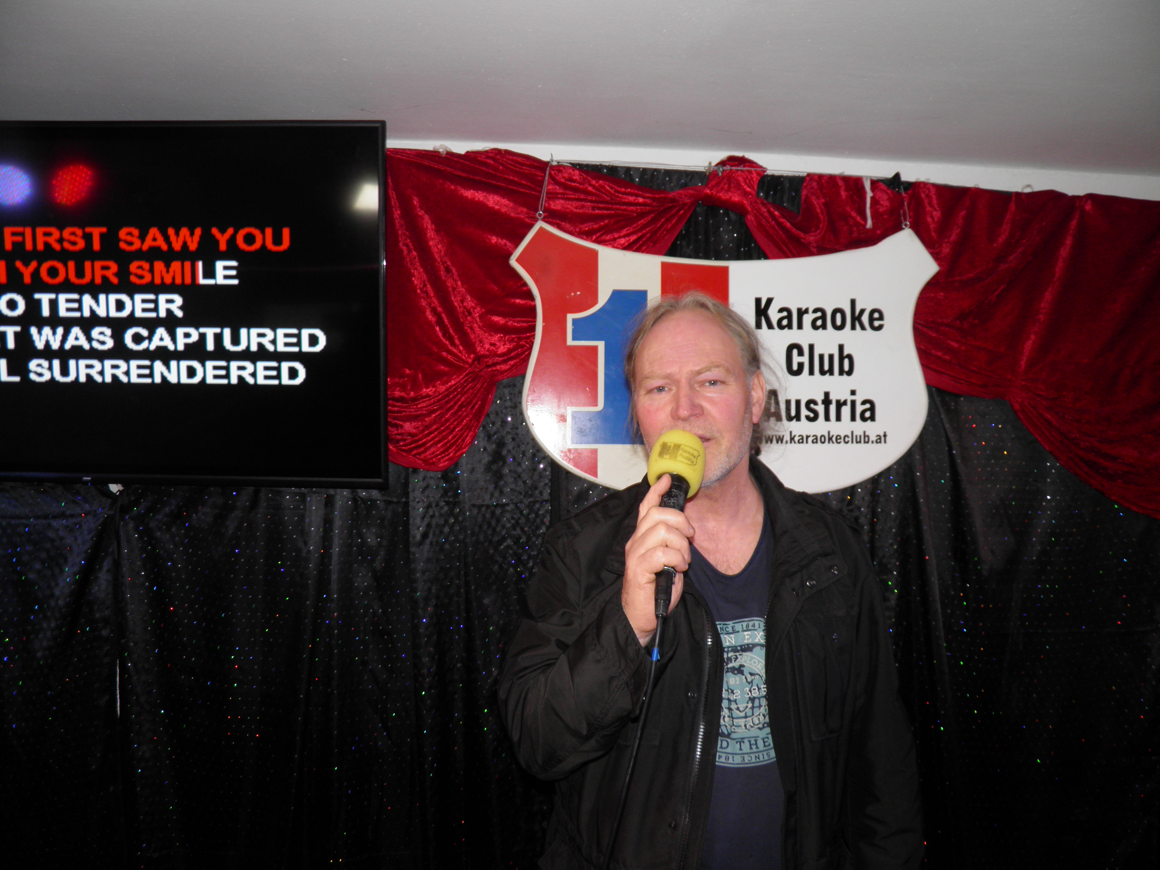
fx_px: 938
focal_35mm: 28
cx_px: 580
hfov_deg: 63.4
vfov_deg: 49.7
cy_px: 435
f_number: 2.8
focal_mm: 4.9
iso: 100
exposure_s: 1/30
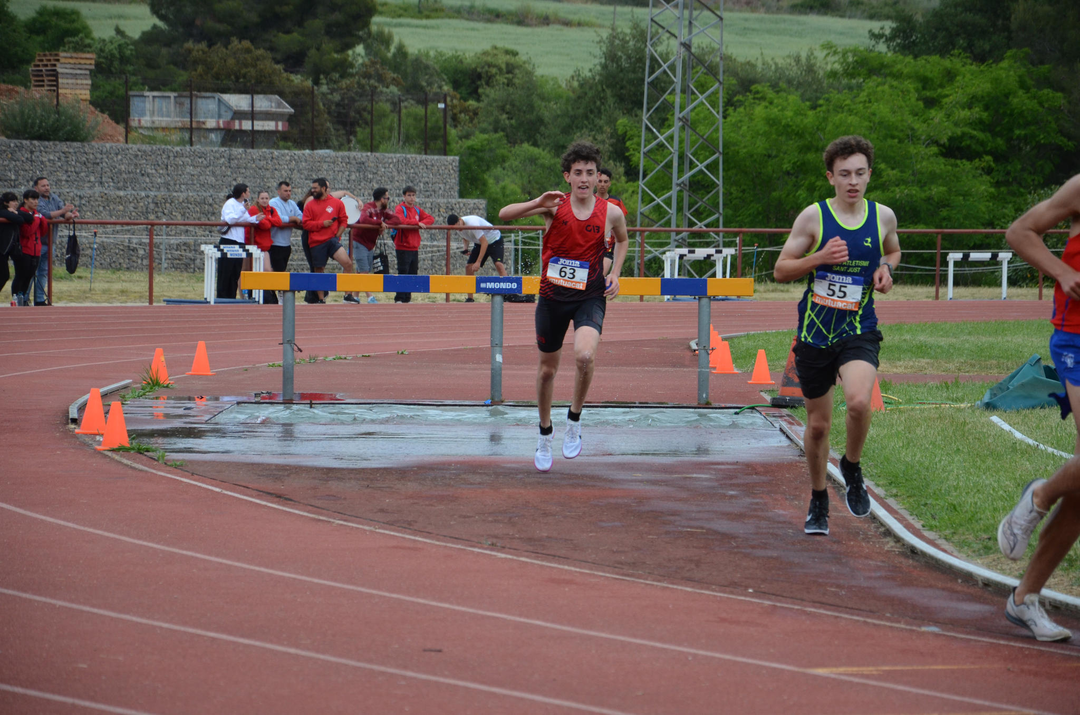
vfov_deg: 8.7
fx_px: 4715
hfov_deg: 13.1
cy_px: 358
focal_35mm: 158
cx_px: 540
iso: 640
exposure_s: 1/1000
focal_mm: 105
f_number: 5.6
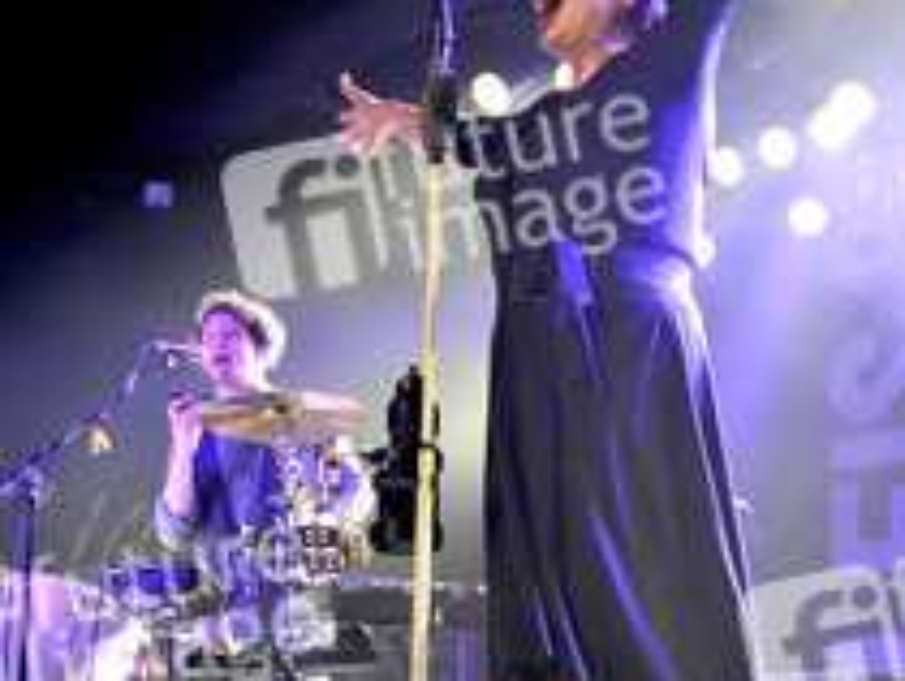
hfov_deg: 30.1
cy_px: 414
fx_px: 1675
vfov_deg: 22.9
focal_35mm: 64
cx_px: 571
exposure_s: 1/160
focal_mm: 35
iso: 800
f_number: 3.5
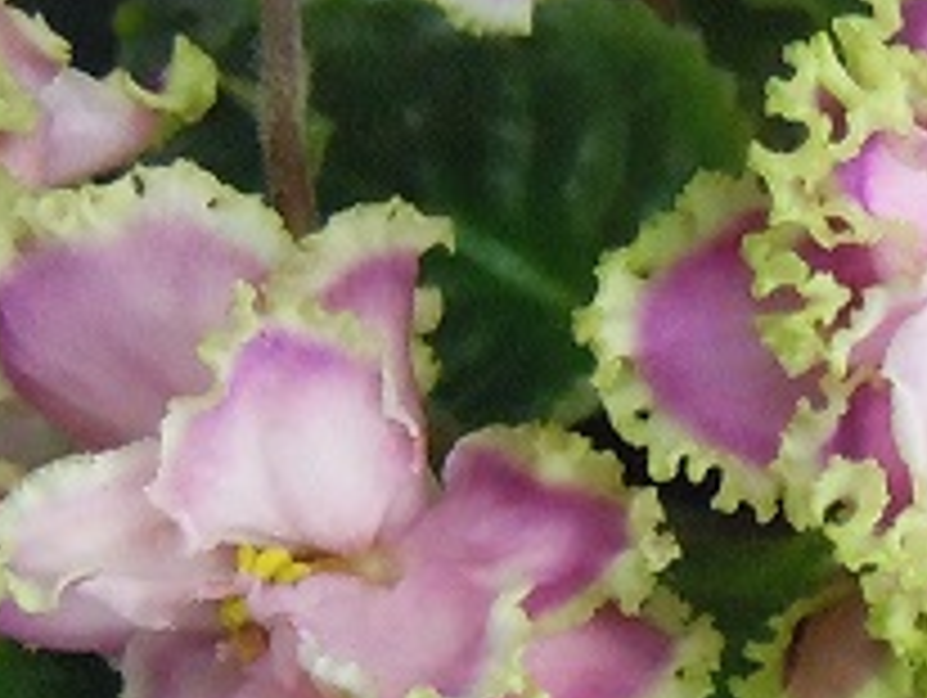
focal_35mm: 118
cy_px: 527
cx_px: 1076
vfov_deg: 12.5
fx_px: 3164
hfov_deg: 16.1
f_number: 3.5
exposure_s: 1/125
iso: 800
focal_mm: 5.4
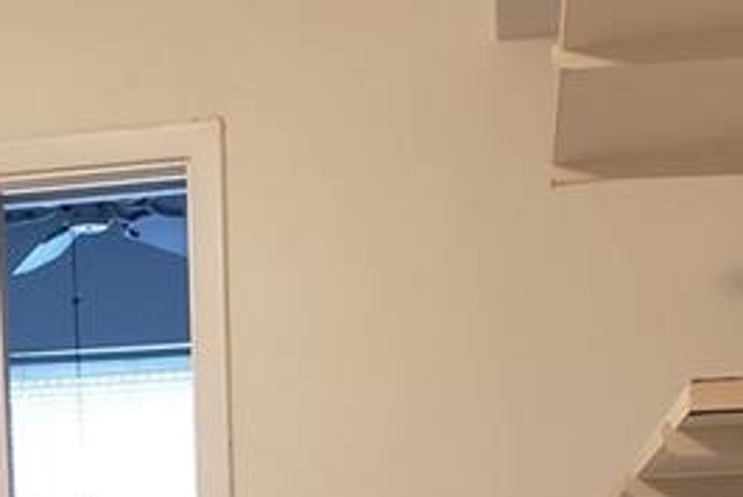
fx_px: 1612
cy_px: 692
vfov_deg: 16.3
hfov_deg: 25.5
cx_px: 142
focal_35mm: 78
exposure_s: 1/20
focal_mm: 4.3
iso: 250
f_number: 2.4
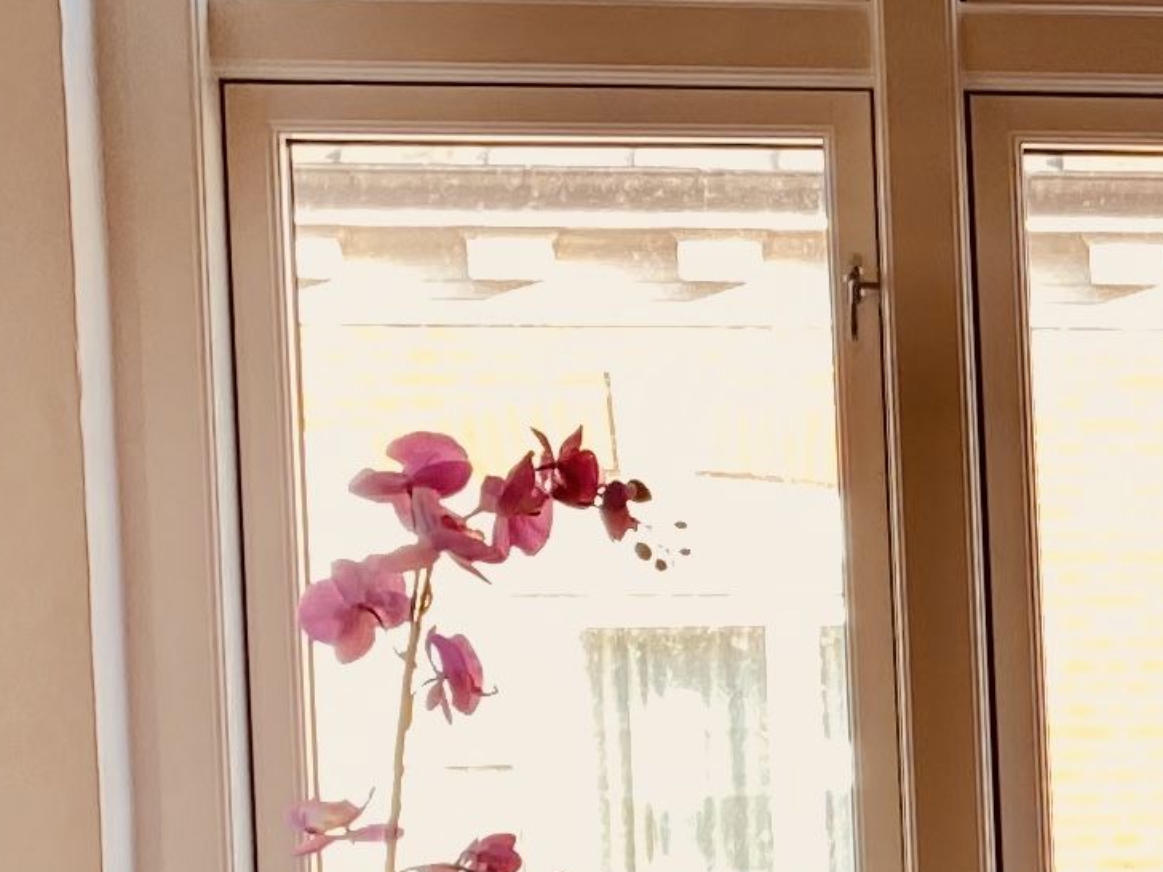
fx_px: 4838
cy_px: 1134
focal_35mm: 144
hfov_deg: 11.9
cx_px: 2463
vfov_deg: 10.1
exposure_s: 1/100
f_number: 1.8
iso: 125
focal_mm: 4.25
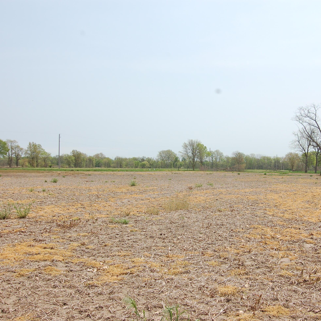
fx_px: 493
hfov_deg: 35.7
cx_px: 217
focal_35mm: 47
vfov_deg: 36.1
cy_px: 164
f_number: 10
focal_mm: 24
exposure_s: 1/320
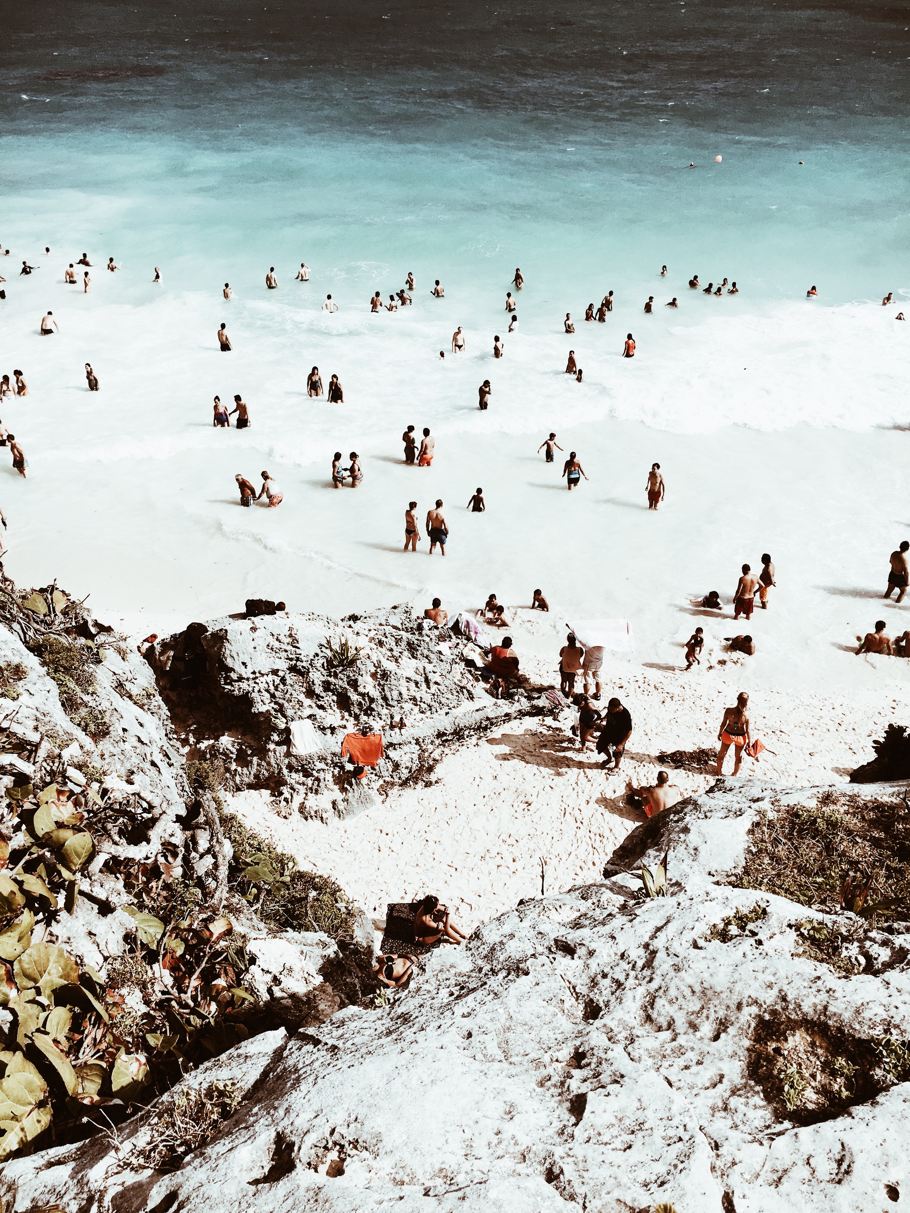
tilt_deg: -35.0
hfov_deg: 48.2
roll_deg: +1.2
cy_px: 606
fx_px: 1016
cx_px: 455
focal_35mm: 29
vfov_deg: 61.7
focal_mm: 4.15
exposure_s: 1/4049
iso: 25
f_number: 2.2
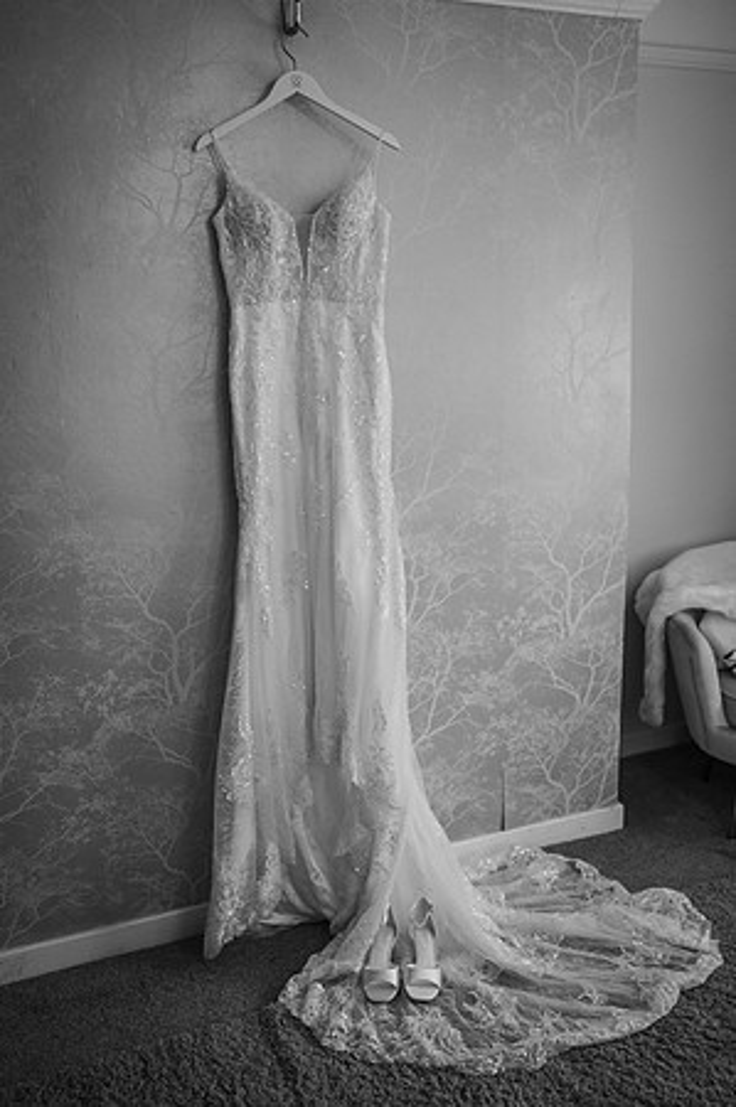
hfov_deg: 37.8
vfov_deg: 54.5
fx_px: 1076
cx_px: 368
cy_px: 554
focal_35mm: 35
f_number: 2.8
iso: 640
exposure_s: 1/200
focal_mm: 35
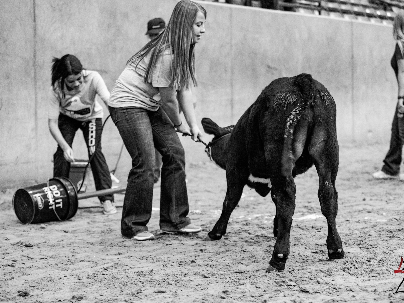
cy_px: 151
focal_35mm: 76
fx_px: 887
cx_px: 218
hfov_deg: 25.7
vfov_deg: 19.4
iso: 5000
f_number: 2.8
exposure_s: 1/320
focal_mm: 70
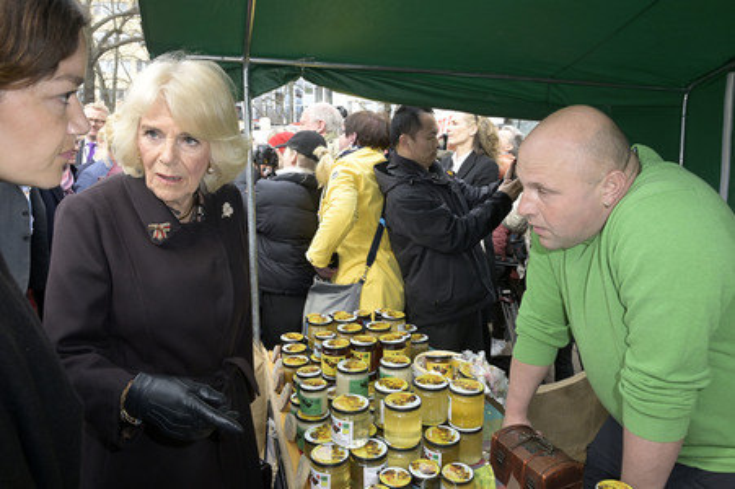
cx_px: 368
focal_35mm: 24
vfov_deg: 53.1
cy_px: 244
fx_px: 490
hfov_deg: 73.8
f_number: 10
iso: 1250
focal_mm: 24
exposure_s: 1/250
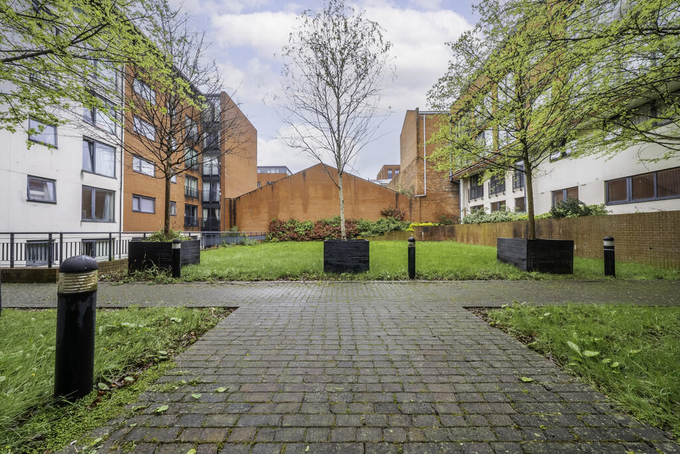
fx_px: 227
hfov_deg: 112.6
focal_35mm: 12
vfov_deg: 90.1
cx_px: 340
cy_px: 227
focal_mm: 12
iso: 320
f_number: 22
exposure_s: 1/20
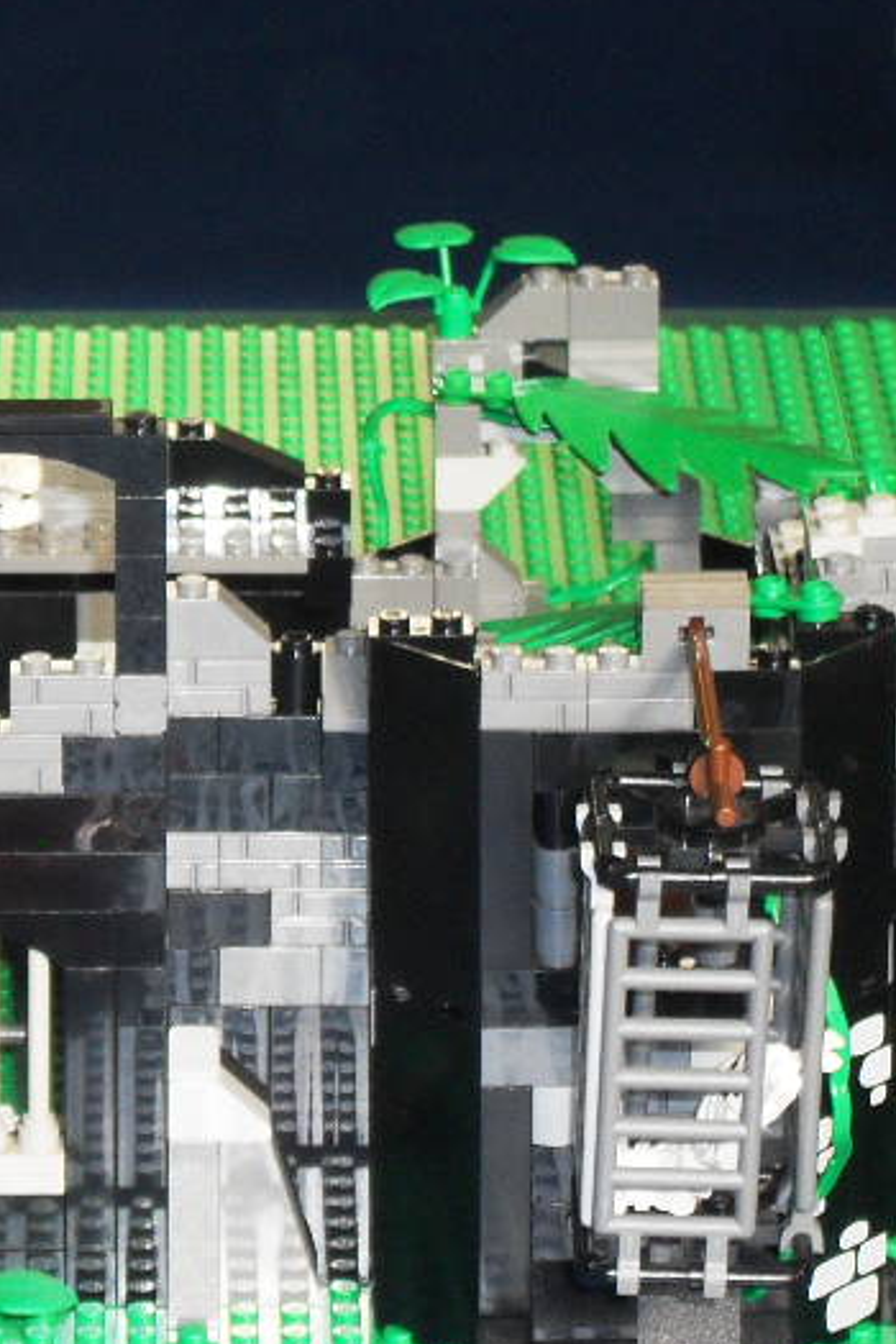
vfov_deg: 9.7
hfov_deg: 6.4
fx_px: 7951
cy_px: 786
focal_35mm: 213
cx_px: -3
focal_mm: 18.9
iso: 200
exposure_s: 1/60
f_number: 5.8
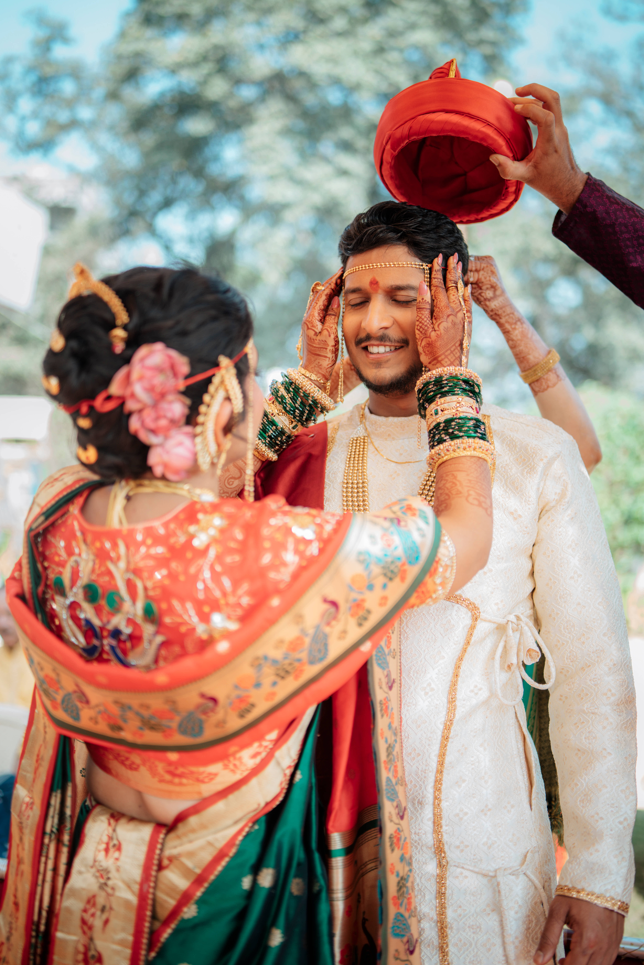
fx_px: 939
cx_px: 322
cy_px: 482
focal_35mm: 35
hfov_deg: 37.9
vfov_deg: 54.4
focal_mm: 35
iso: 64
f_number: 1.6
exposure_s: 1/400
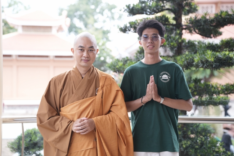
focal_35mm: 60
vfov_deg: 22.6
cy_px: 78
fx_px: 390
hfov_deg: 33.4
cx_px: 117
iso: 125
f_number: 2.8
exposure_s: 1/160
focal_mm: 60
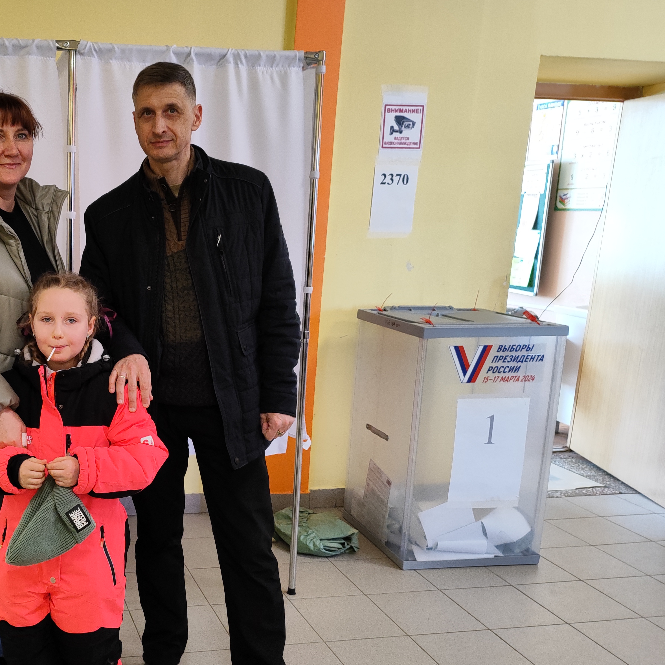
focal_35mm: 36
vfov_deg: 45.9
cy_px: 379
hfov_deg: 43.2
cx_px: 104
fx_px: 782
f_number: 1.89
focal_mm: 5.89
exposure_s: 1/100
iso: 387
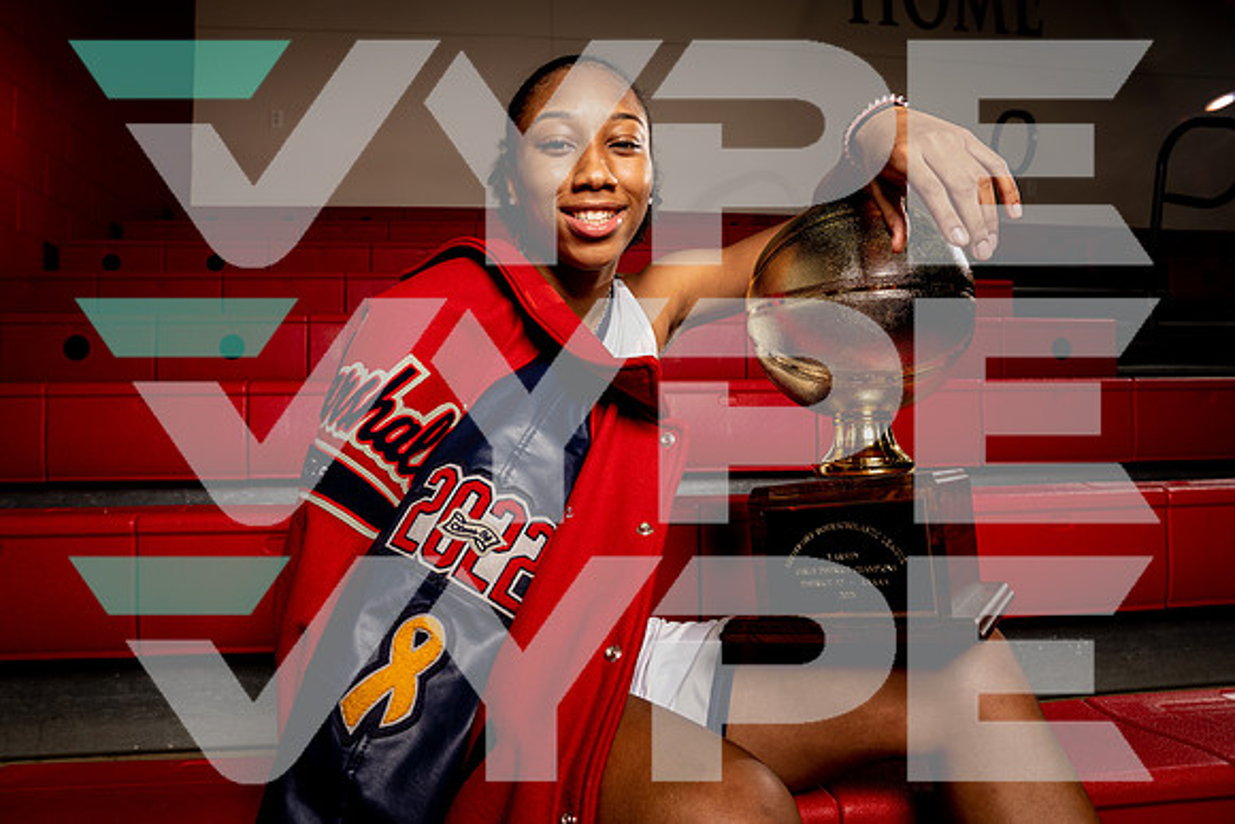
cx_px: 618
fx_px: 823
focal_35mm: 24
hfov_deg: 73.7
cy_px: 412
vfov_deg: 53.2
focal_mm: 24
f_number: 7.1
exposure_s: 1/250
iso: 100
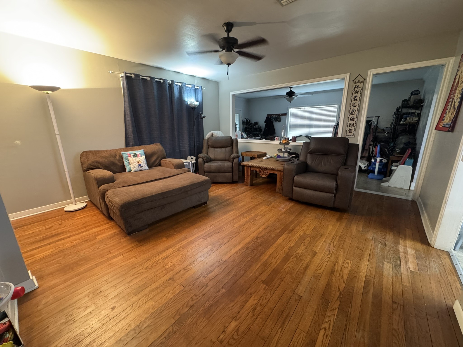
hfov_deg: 102.1
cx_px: 232
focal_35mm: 14
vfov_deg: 85.7
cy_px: 174
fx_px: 187
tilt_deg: -15.4
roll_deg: +0.0
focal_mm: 2.22
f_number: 2.2
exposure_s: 1/60
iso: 800
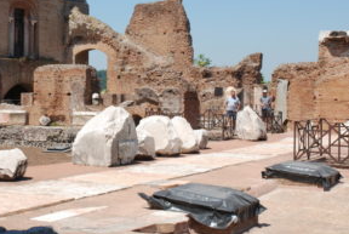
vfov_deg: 16.9
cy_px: 61
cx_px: 98
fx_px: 785
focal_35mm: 81
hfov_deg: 24.8
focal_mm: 31
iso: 100
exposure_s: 1/60
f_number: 16
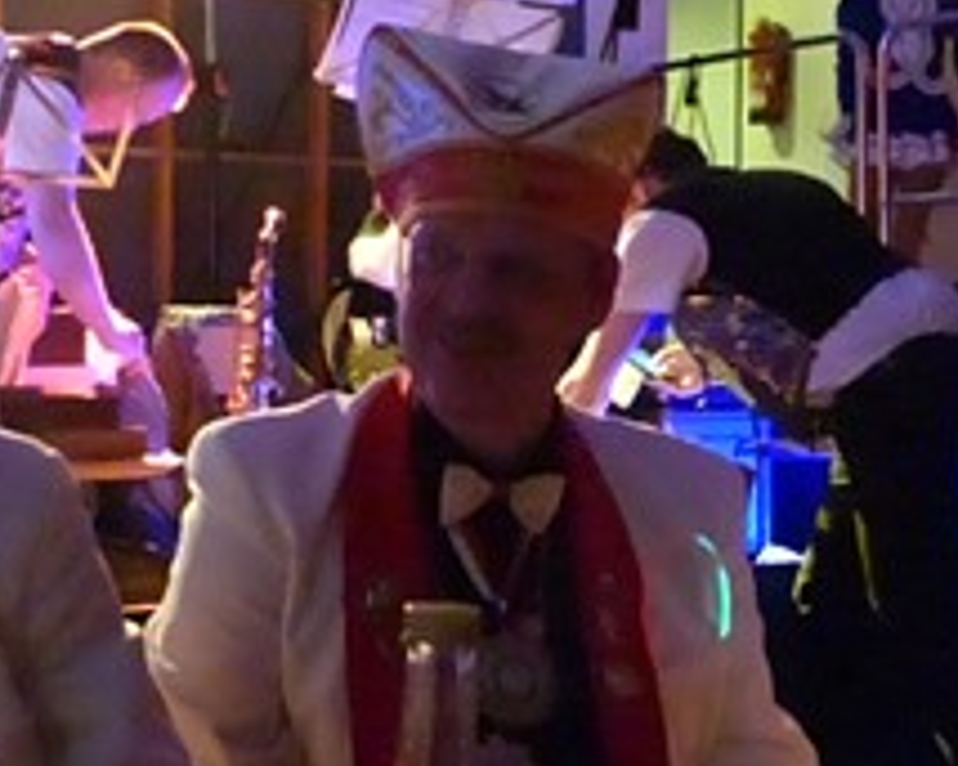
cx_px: 555
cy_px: 482
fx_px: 1984
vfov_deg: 21.8
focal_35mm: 70
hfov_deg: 27.1
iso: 3200
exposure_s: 1/40
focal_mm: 4.5
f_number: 2.8
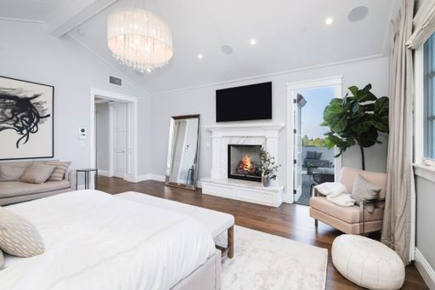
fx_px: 193
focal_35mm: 16
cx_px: 218
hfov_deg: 96.8
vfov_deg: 73.7
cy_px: 145
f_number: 8
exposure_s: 1/20
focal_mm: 16
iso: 160
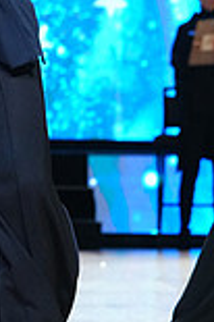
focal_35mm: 311
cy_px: -118
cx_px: -163
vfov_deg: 6.6
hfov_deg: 4.4
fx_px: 2779
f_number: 4
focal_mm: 83
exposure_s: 1/320
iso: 2500
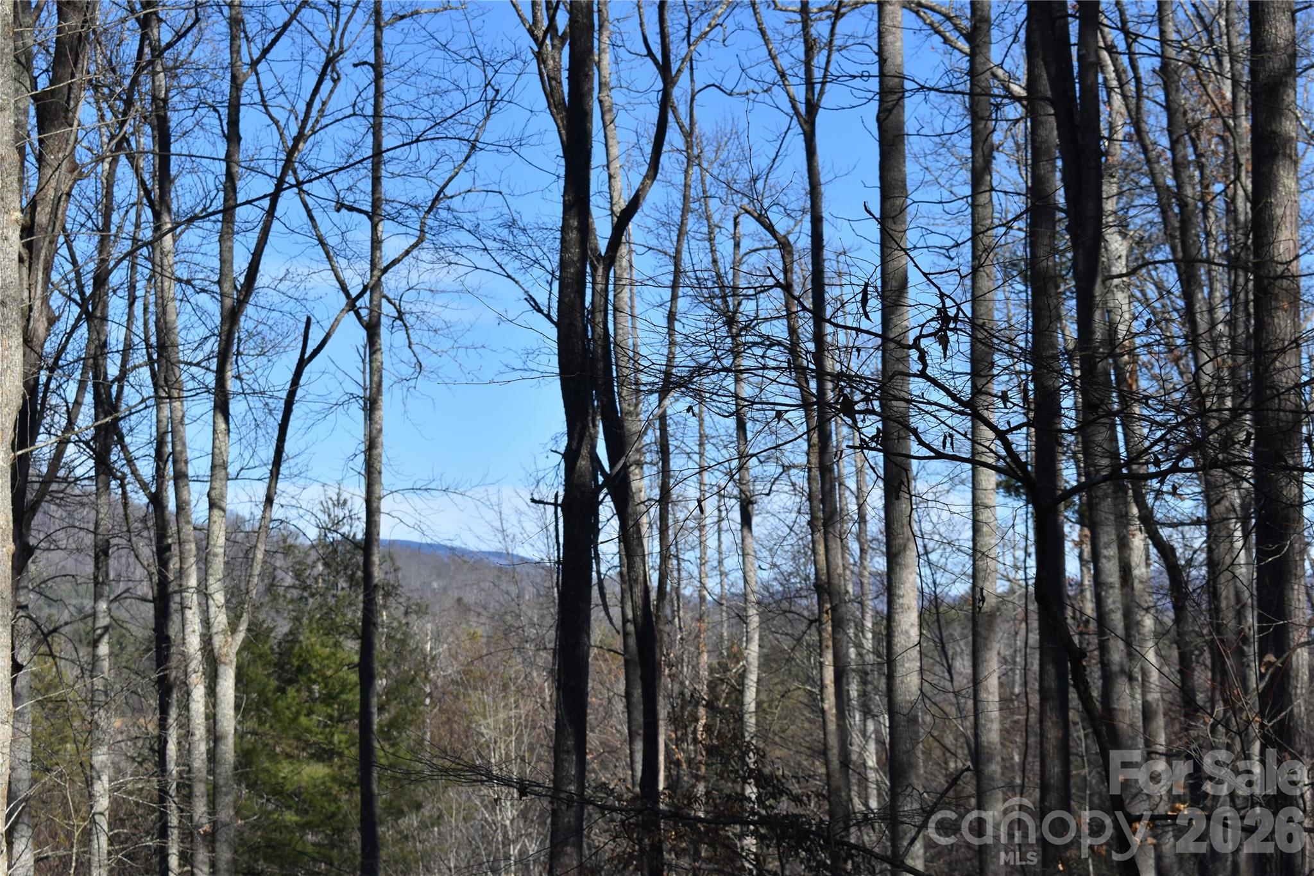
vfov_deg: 16.6
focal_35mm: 82
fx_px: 3011
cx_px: 657
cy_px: 438
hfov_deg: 24.6
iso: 200
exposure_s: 1/400
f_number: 10
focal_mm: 55
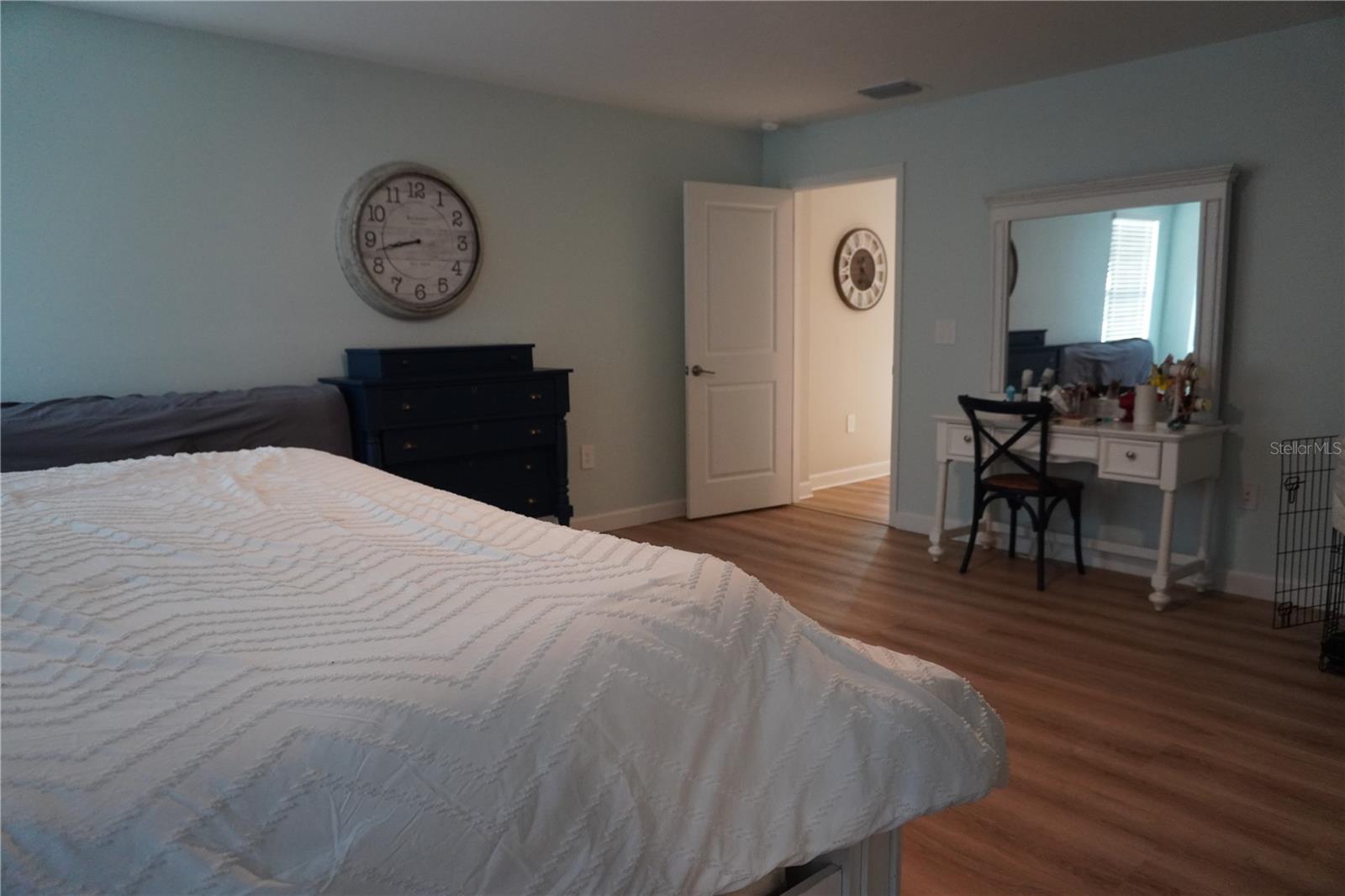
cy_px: 448
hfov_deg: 73.8
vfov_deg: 53.1
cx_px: 672
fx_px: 896
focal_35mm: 24
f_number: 3.5
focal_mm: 16
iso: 1600
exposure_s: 1/160
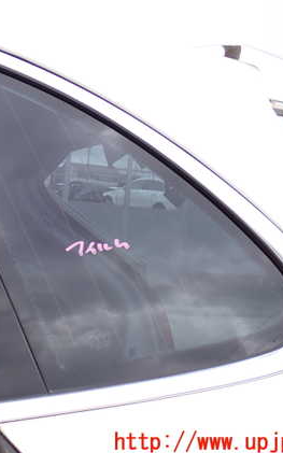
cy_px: 214
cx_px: 34
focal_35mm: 62
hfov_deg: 20.6
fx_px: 765
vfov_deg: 33.0
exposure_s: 1/200
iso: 100
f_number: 4
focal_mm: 7.31
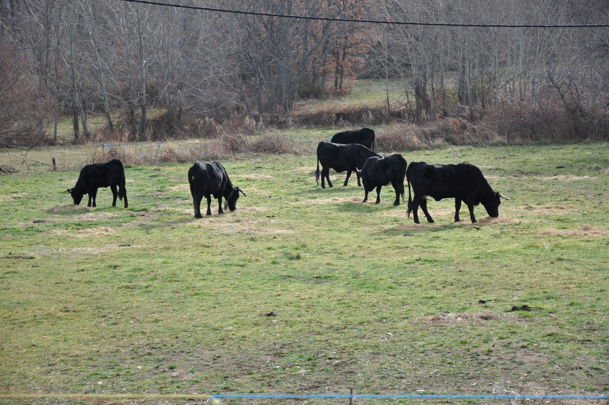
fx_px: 1774
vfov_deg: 13.0
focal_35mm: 105
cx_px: 304
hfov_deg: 19.5
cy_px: 202
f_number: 5.6
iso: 320
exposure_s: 1/500
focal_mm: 70
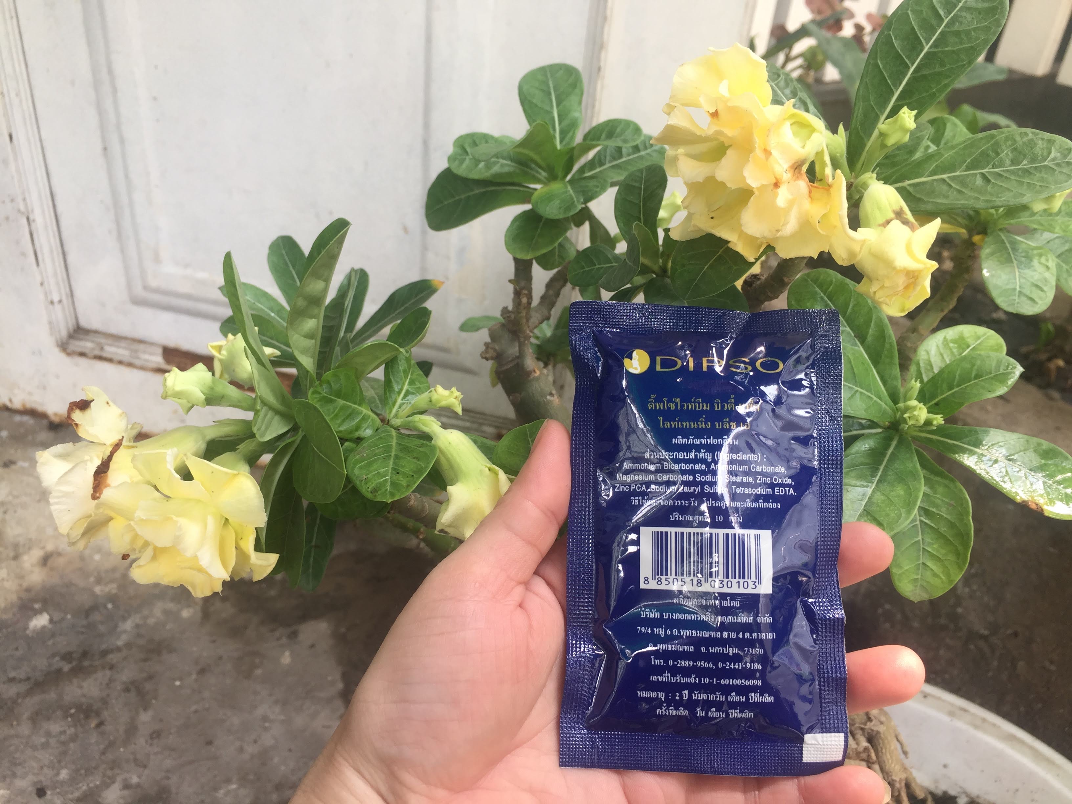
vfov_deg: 48.2
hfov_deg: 61.7
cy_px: 402
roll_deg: -7.1
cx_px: 536
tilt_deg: -29.7
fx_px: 898
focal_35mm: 29
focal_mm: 4.15
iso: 32
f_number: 2.2
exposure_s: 1/111
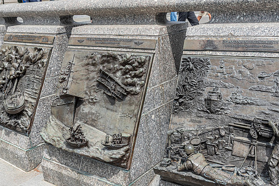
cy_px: 105
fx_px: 325
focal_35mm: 42
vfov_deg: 31.8
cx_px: 160
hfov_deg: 46.3
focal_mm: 34
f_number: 8
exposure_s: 1/125
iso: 100
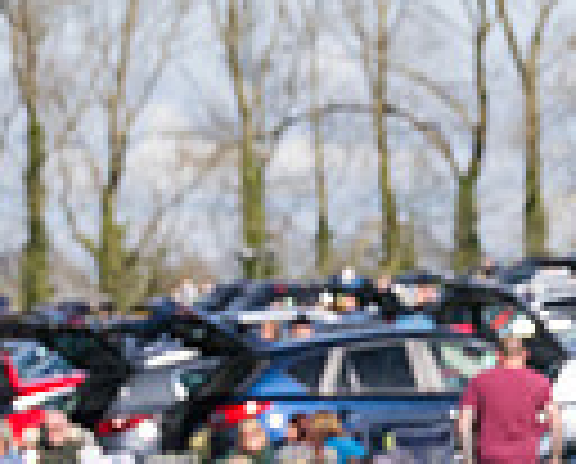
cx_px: -82
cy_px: 784
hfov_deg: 2.8
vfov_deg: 2.3
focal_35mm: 682
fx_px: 11653
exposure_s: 1/2000
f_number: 5.6
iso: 400
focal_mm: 92
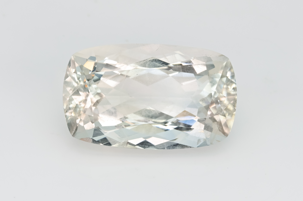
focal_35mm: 157
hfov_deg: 13.1
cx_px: 152
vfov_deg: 8.7
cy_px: 100
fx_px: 1320
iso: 500
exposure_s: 1/30
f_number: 20
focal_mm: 105
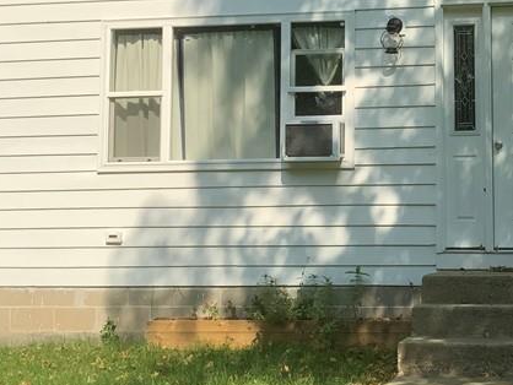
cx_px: 423
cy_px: 137
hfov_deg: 26.8
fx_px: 1053
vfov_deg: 20.7
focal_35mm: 71
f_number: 1.8
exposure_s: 1/1311
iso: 16
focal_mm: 3
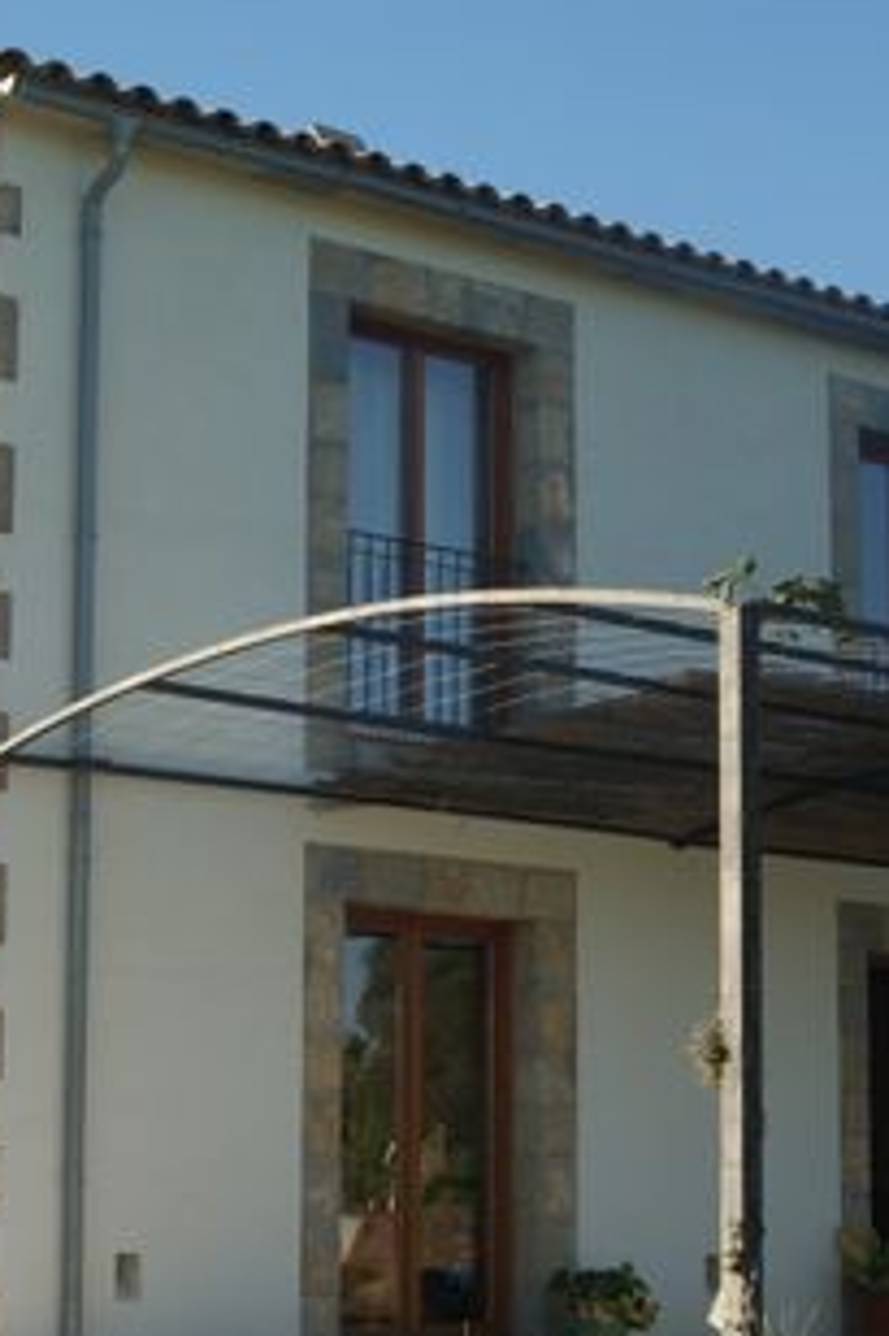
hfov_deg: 16.6
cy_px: 573
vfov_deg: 24.8
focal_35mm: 82
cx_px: 338
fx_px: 3041
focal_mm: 28
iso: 100
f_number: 11
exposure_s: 1/100
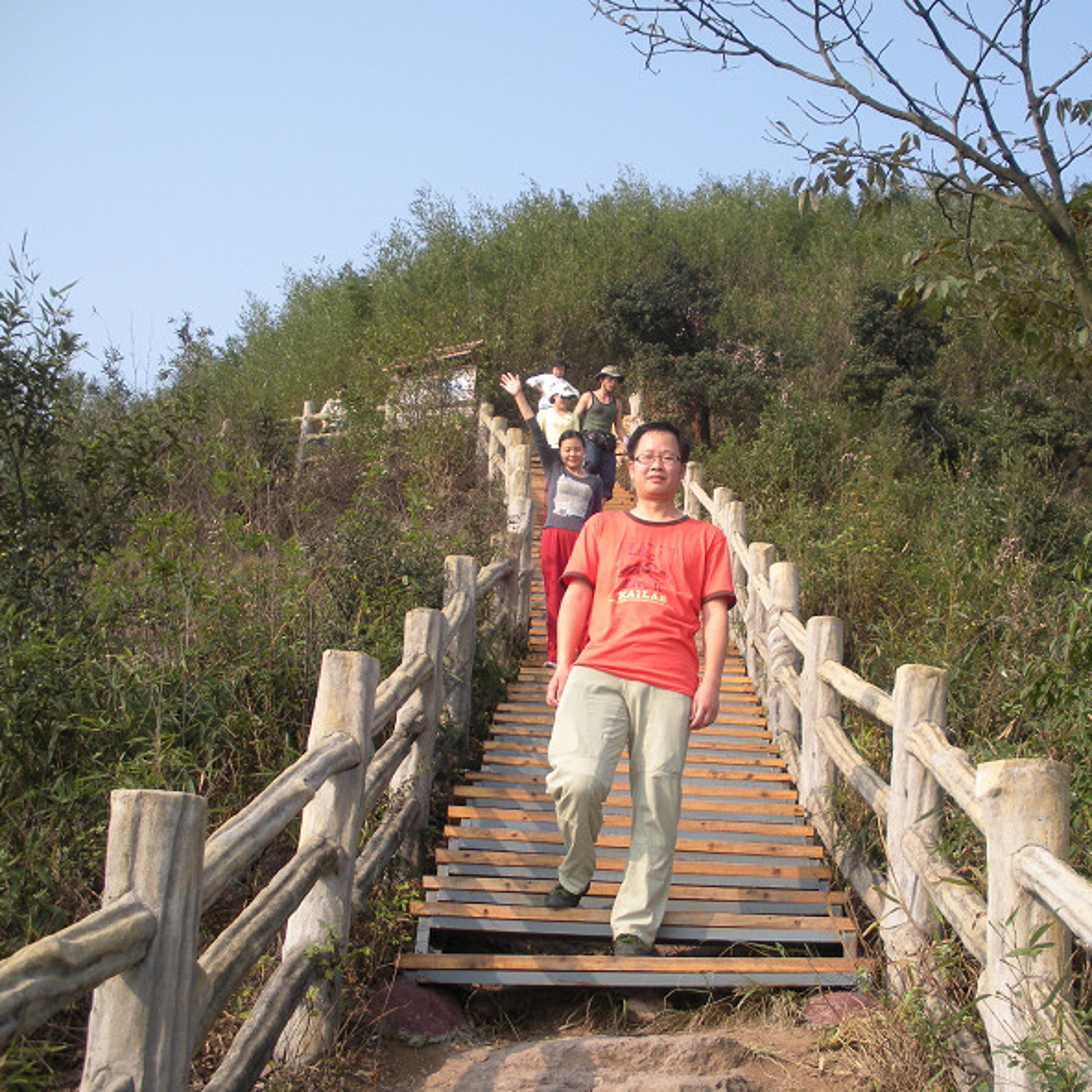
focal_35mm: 43
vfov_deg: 39.2
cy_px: 548
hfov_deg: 38.8
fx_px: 1535
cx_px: 706
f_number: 3.5
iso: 64
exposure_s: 1/339
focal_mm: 6.3
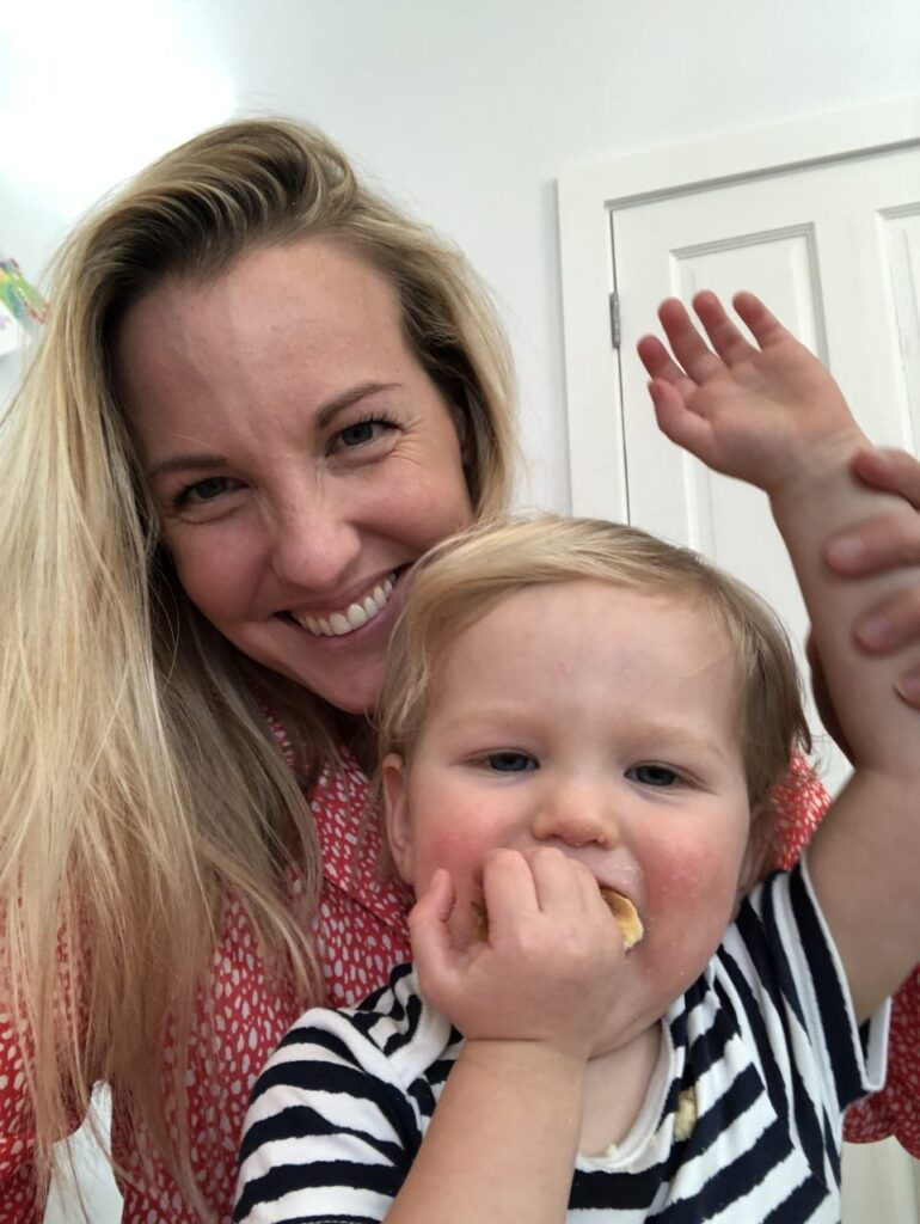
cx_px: 460
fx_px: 1132
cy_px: 612
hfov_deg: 44.2
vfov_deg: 56.8
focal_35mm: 32
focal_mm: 2.87
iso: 100
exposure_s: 1/50
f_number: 2.2
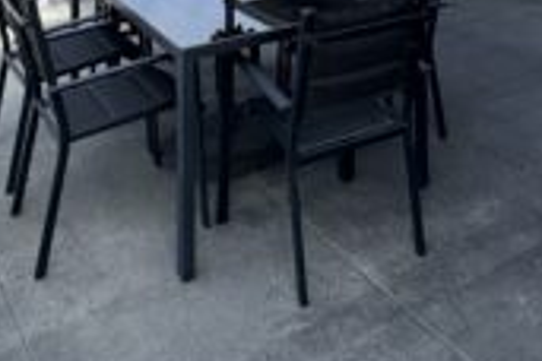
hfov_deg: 38.2
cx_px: 380
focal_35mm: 51
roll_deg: -0.3
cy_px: -253
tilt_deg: +3.4
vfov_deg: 20.4
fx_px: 768
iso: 50
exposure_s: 1/1236
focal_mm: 2.22
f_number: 2.2
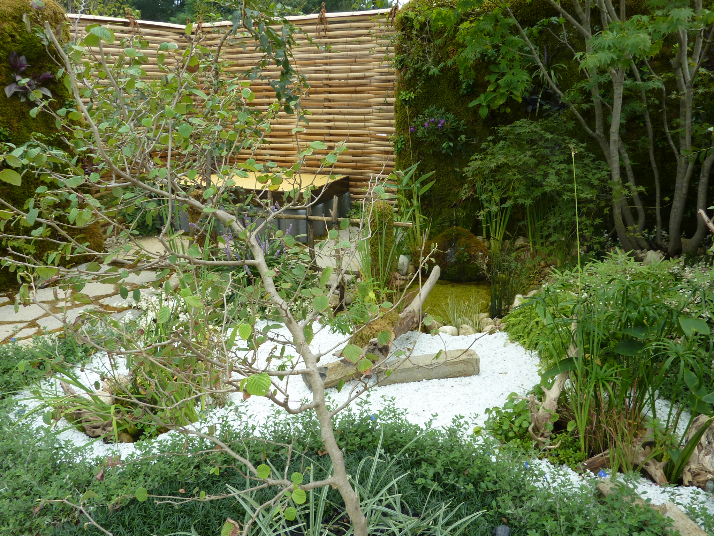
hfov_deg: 69.4
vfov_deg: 54.9
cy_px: 268
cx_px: 357
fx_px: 516
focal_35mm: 25
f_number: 4
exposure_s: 1/200
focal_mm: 4.1
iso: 80
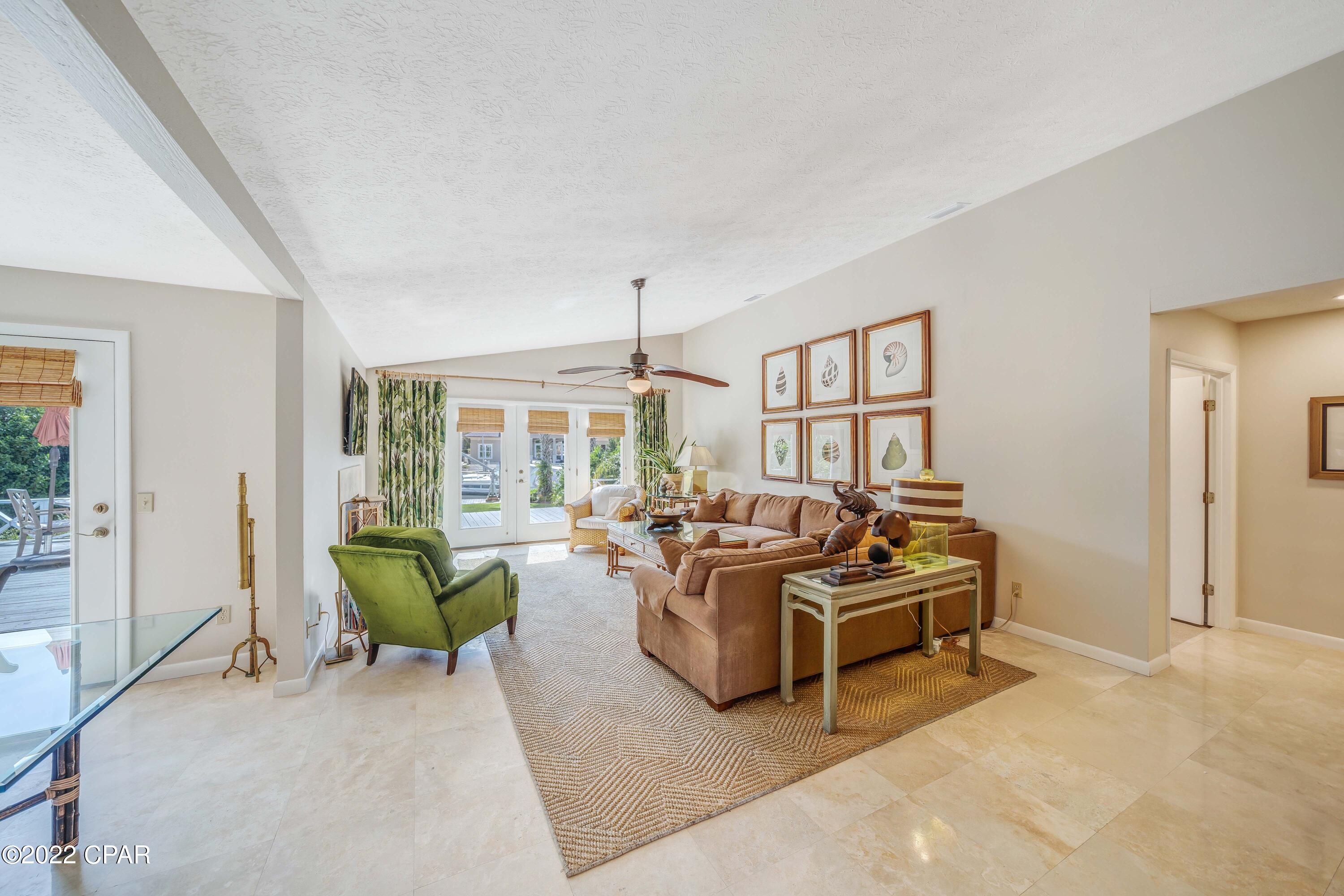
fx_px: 448
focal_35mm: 12
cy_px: 448
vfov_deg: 90.0
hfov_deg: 112.6
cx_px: 672
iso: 100
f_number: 5.6
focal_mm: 12
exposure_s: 1/40
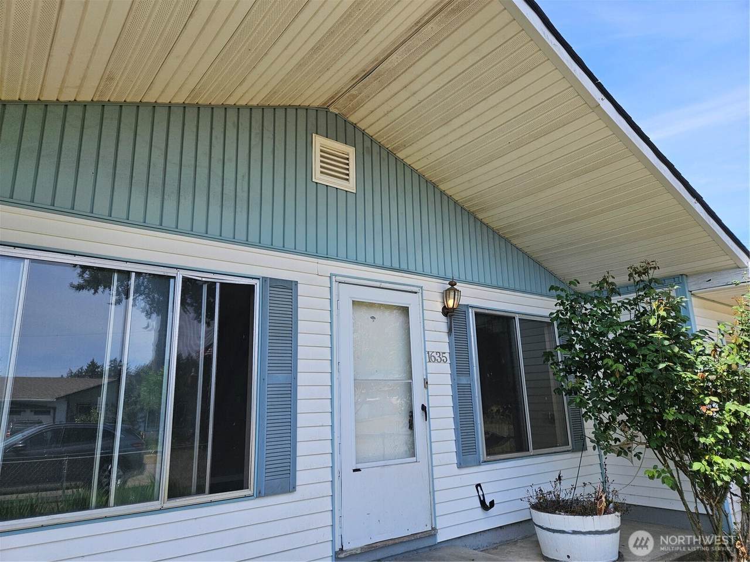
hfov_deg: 73.9
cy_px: 281
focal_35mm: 23
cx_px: 375
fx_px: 498
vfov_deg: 58.9
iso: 80
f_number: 1.8
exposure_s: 1/2000
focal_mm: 5.4
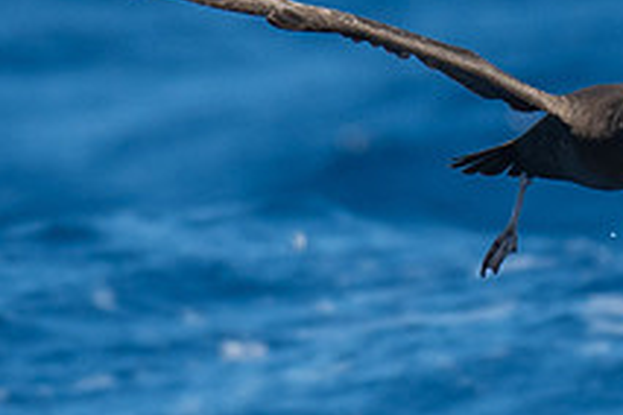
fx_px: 40336
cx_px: 670
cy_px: -338
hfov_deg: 0.9
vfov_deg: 0.6
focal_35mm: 2331
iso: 160
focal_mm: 270
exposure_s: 1/2000
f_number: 5.6
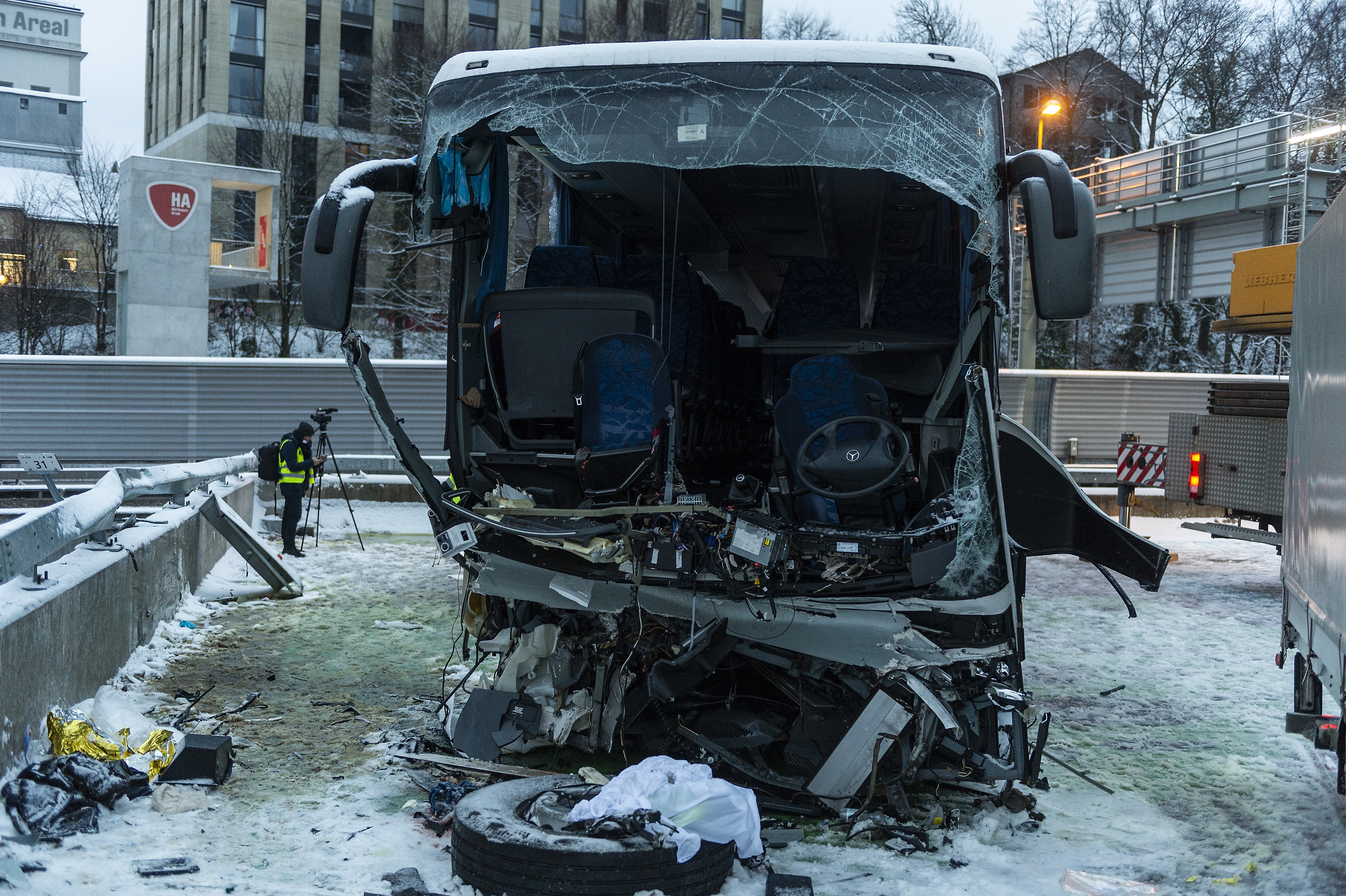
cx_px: 673
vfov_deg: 36.8
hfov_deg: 53.2
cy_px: 448
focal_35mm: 36
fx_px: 1345
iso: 3200
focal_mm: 36
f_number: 2.8
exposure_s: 1/200
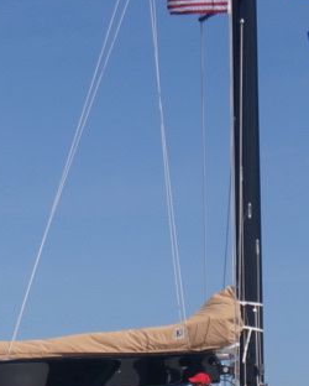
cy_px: 418
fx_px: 2083
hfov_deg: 8.5
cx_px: 131
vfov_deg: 10.5
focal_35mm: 182
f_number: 4.5
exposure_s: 1/2000
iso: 100
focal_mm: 25
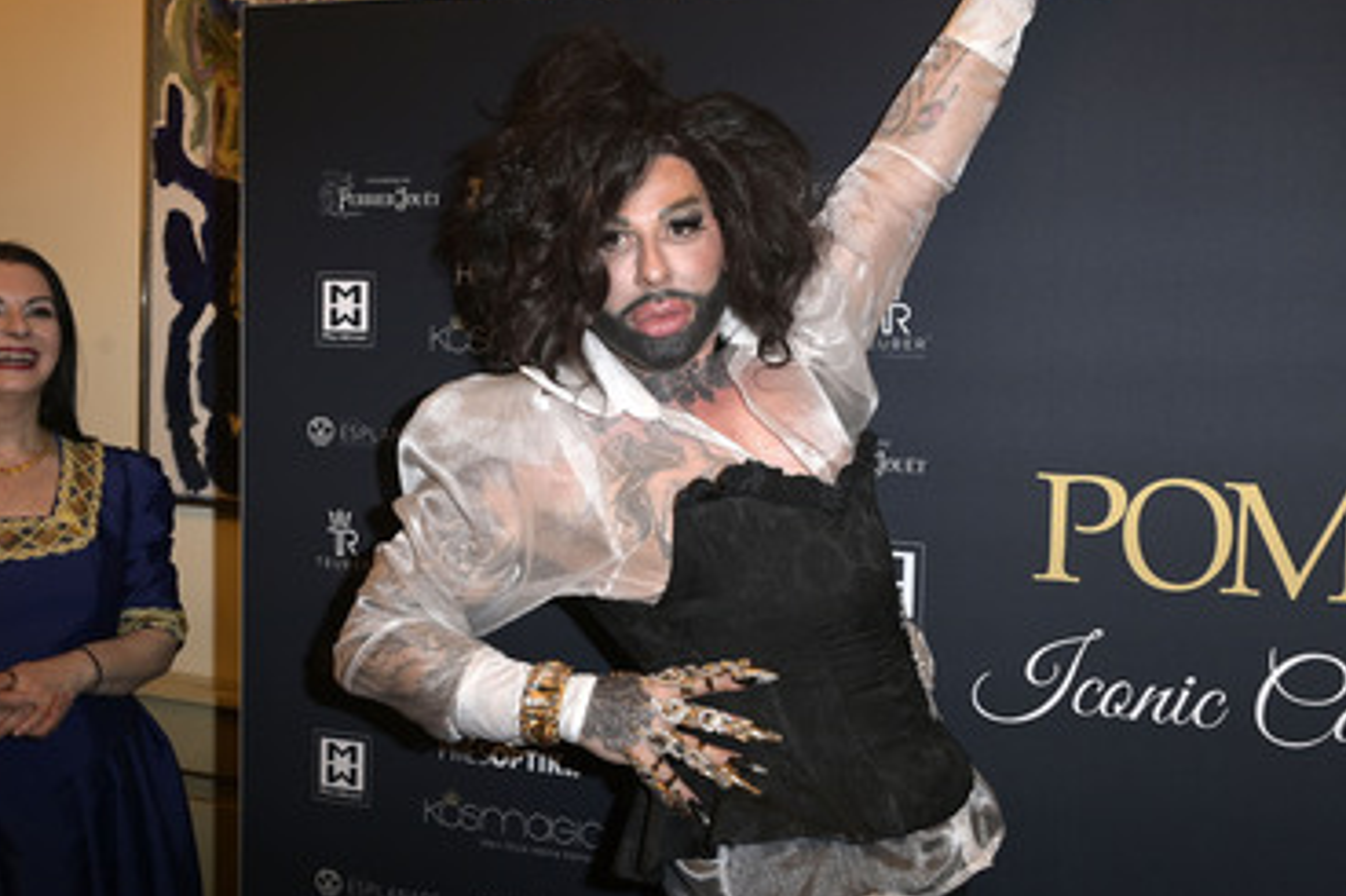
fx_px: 1420
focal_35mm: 38
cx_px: 649
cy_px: 406
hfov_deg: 50.7
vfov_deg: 35.0
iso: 800
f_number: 4.5
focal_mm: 31
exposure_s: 1/160
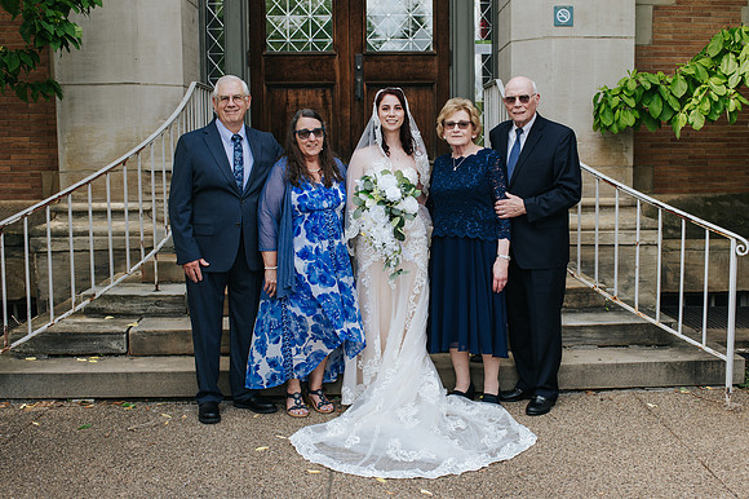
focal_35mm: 41
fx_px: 859
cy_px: 255
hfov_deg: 47.1
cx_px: 397
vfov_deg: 32.4
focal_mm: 35
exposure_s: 1/400
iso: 180
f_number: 3.5
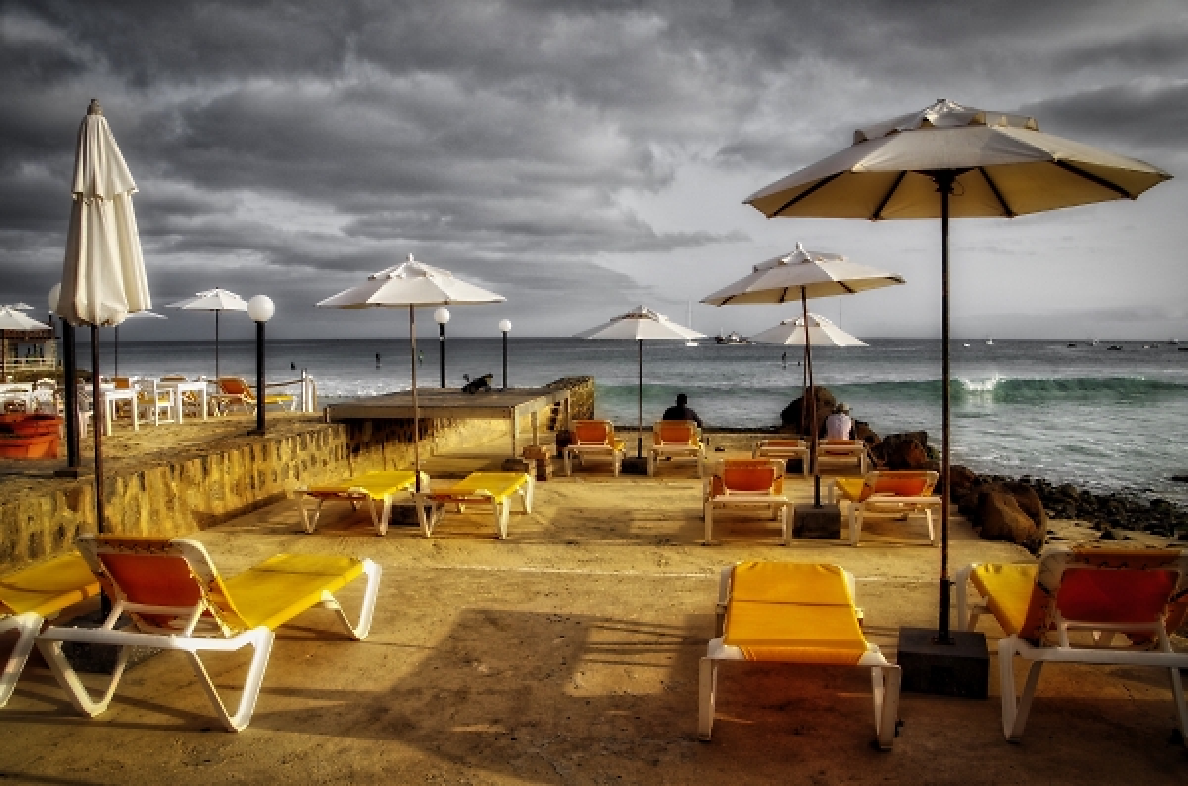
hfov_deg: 67.5
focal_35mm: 27
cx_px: 594
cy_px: 393
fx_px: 889
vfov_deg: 47.7
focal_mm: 18
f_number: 11
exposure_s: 1/100
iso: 100
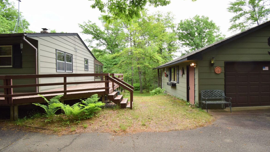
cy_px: 74
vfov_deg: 67.1
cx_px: 135
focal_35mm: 16
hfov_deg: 99.4
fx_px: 115
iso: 320
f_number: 7.1
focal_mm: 10
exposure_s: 1/200
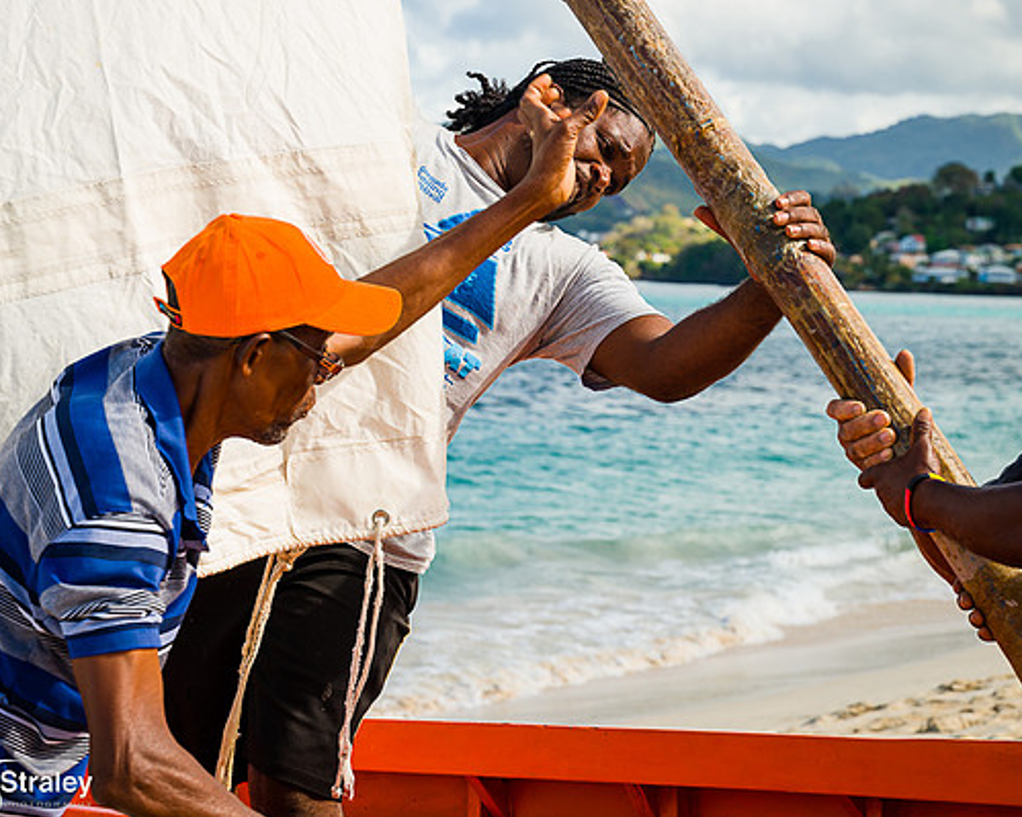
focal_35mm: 89
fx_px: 2691
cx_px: 443
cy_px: 373
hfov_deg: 21.5
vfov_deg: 17.3
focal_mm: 70
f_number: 6.3
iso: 160
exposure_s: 1/320
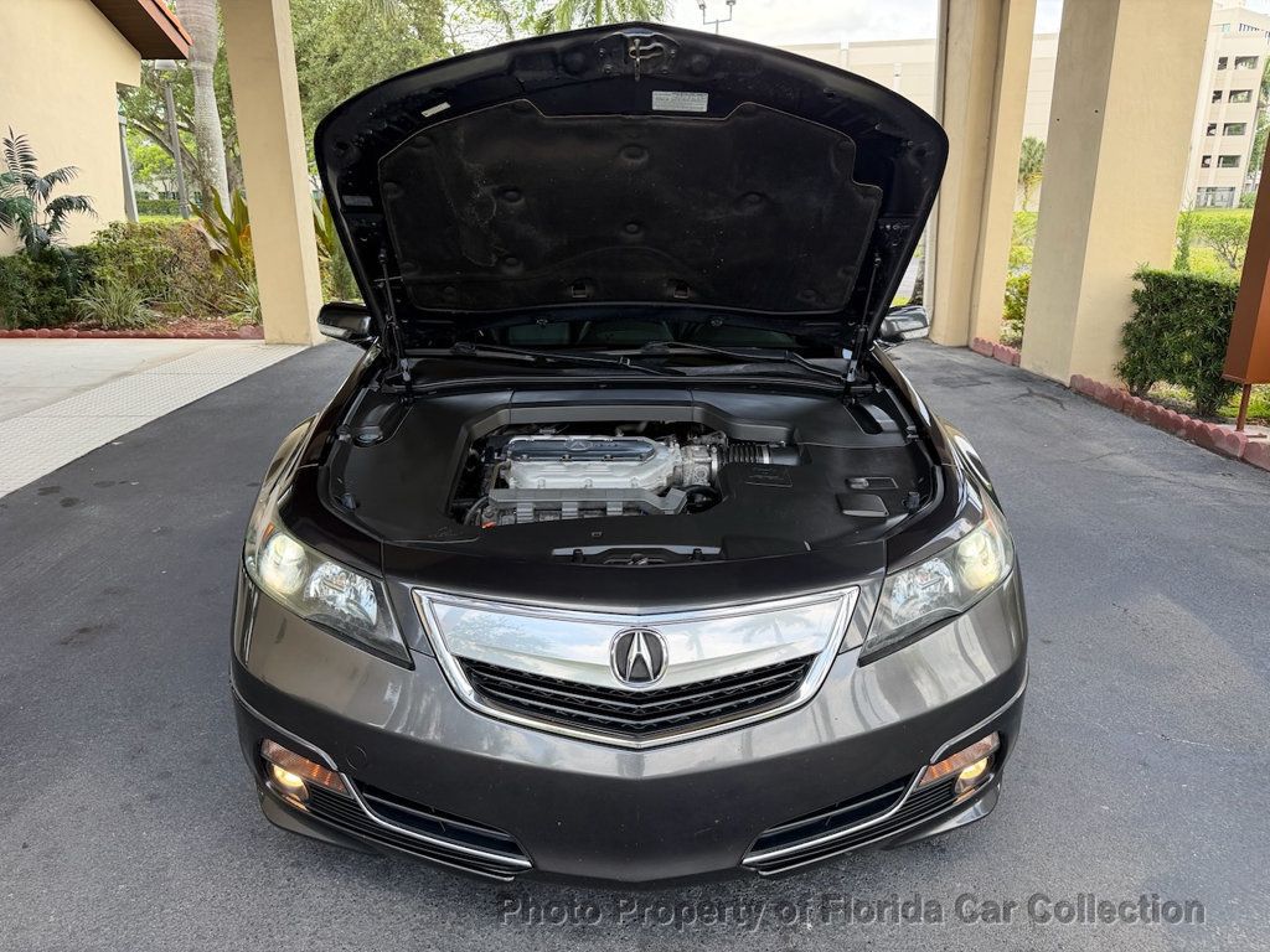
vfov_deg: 56.8
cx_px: 635
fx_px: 881
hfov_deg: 71.6
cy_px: 476
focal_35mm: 24
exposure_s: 1/517
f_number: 1.78
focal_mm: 6.76
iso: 100
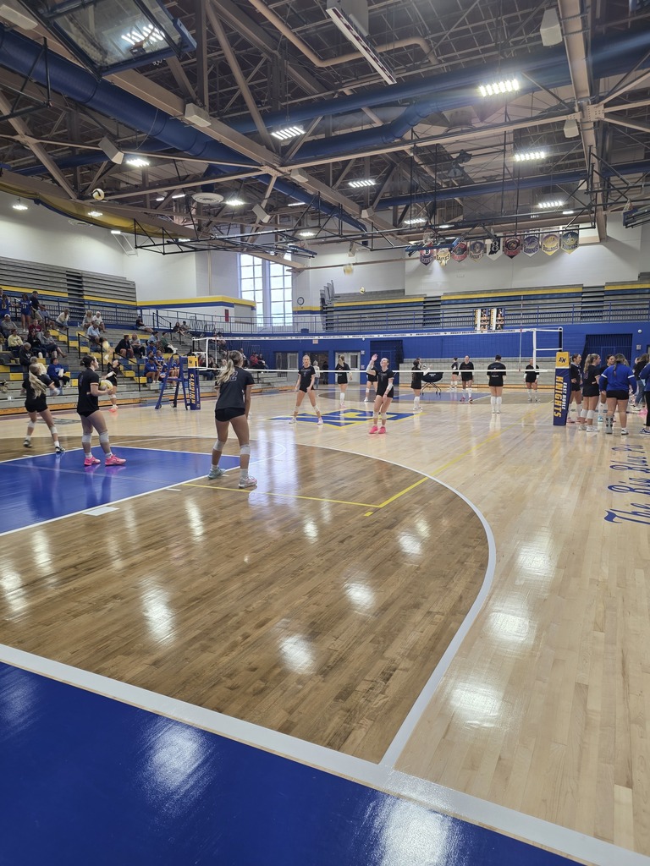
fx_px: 576
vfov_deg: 73.9
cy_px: 433
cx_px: 325
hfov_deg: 58.9
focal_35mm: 23
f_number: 1.7
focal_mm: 6.25
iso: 40
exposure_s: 1/59.8
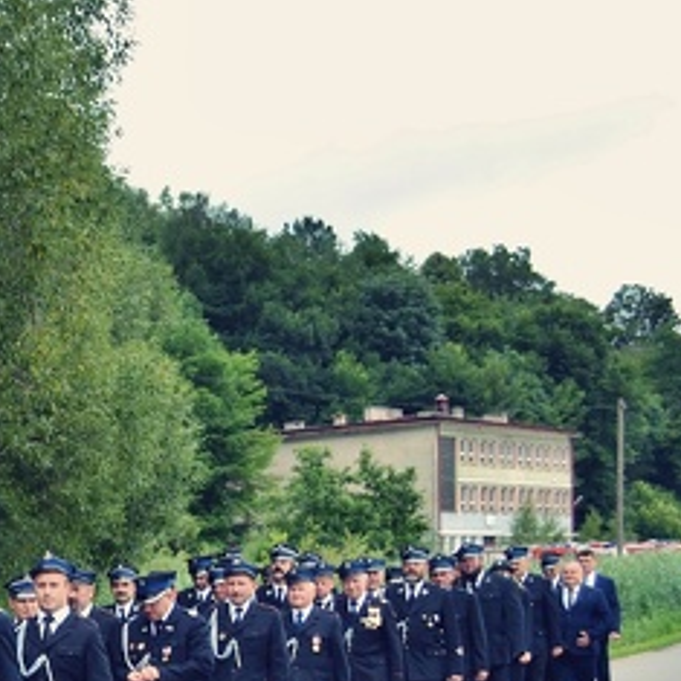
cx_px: -409
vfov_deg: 19.4
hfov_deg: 17.6
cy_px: 745
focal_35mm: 86
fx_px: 1914
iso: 110
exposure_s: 1/125
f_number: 5.6
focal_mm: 20
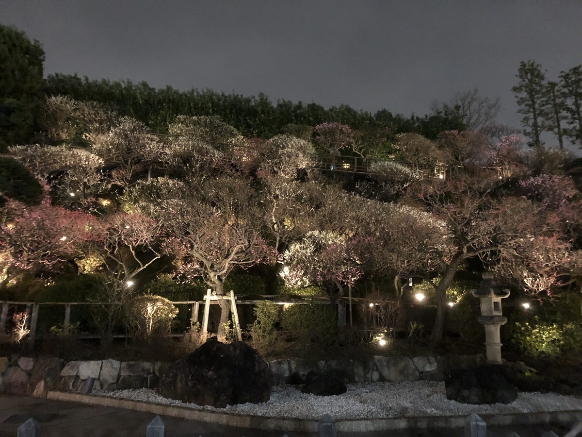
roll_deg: -0.3
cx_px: 291
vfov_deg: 49.7
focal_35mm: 28
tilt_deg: +10.0
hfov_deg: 63.4
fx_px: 471
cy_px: 218
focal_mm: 3.99
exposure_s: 1/4
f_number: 1.8
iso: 400
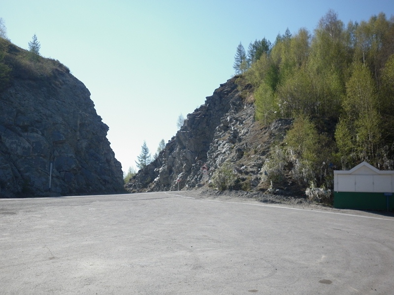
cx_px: 197
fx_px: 444
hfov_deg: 47.9
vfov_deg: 36.8
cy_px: 148
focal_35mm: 39
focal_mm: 7.1
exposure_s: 1/200
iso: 80
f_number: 8.4
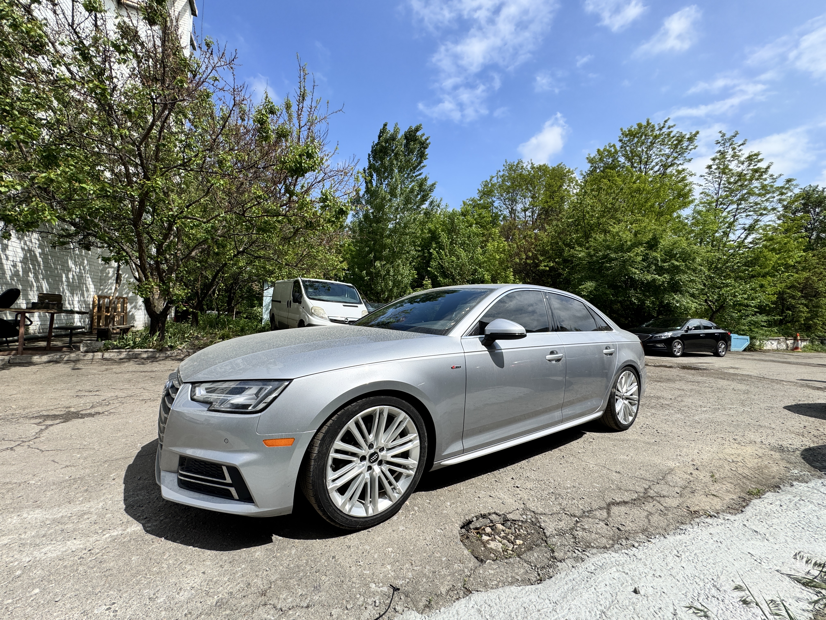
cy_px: 310
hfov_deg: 102.1
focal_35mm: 14
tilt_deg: -0.3
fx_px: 334
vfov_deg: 85.7
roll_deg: -3.9
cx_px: 413
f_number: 2.2
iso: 50
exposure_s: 1/2146
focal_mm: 2.22
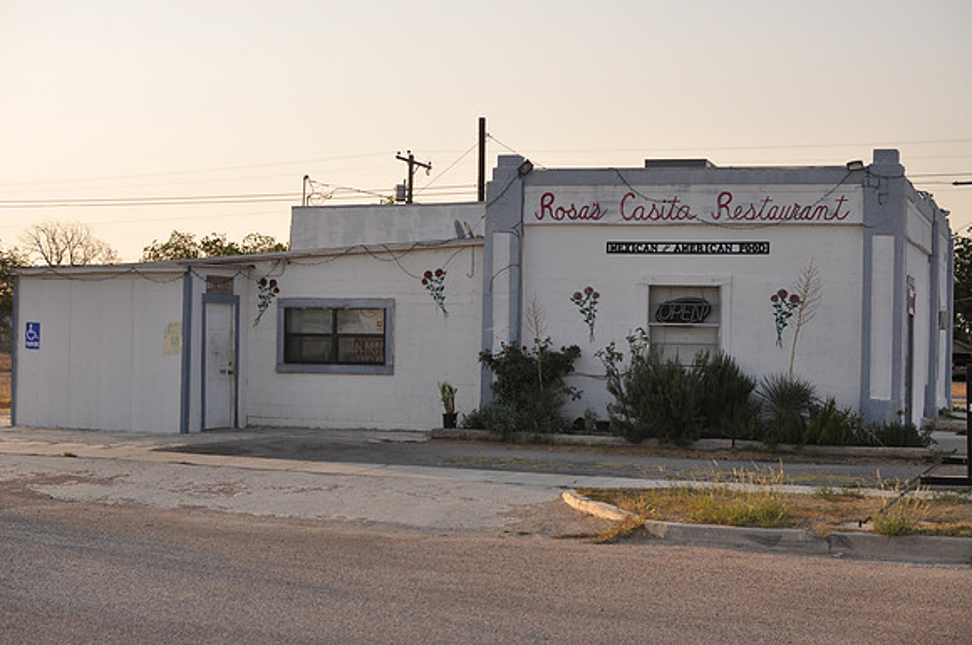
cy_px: 322
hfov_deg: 37.9
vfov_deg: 25.7
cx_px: 486
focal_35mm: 52
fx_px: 1416
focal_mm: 35
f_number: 4.5
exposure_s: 1/200
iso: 200
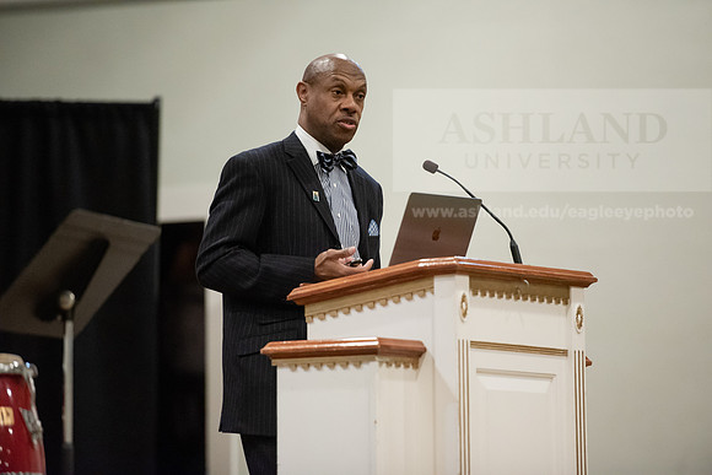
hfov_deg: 10.3
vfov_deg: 6.9
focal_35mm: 200
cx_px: 356
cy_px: 238
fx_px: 3956
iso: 8000
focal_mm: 200
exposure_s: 1/200
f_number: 2.8
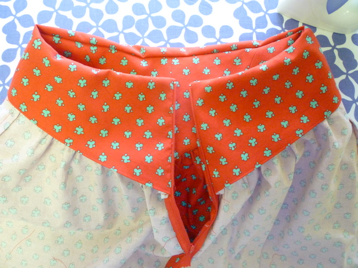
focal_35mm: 29
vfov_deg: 48.2
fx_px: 300
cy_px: 134
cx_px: 179
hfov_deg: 61.7
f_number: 3.3
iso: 400
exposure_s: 1/20
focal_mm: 5.2
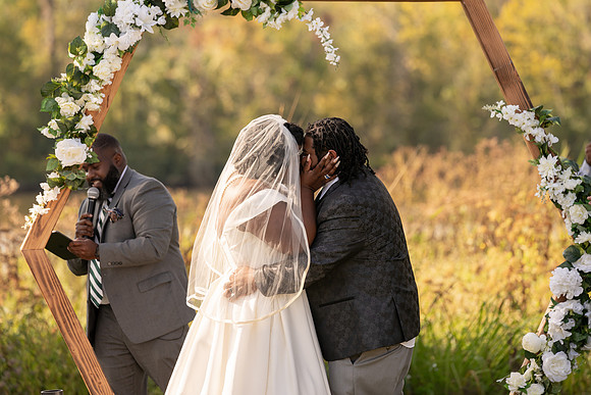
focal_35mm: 188
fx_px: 3090
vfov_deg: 7.3
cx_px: 292
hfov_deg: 10.9
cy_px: 197
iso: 100
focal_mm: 184
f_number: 4
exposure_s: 1/500
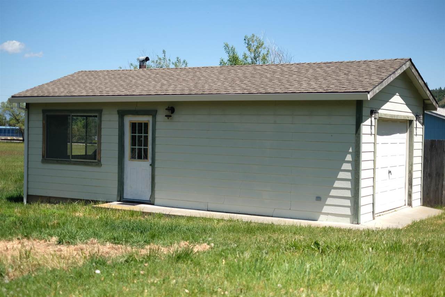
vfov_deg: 25.5
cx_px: 222
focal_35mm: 53
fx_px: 655
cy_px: 148
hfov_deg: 37.5
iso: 200
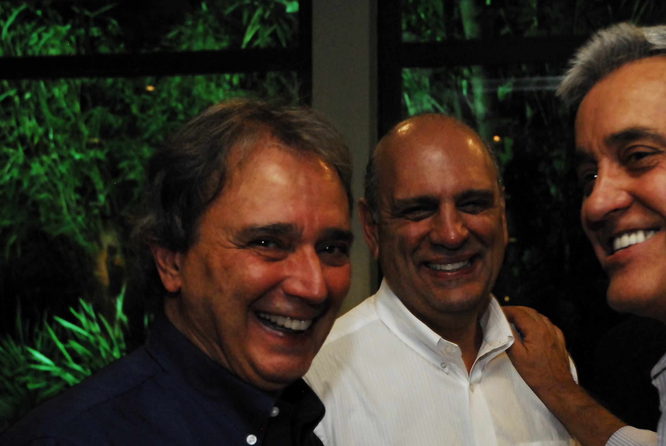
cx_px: 477
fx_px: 1367
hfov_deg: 27.1
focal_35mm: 74
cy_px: 345
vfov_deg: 18.4
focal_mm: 31
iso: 1600
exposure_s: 1/50
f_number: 5
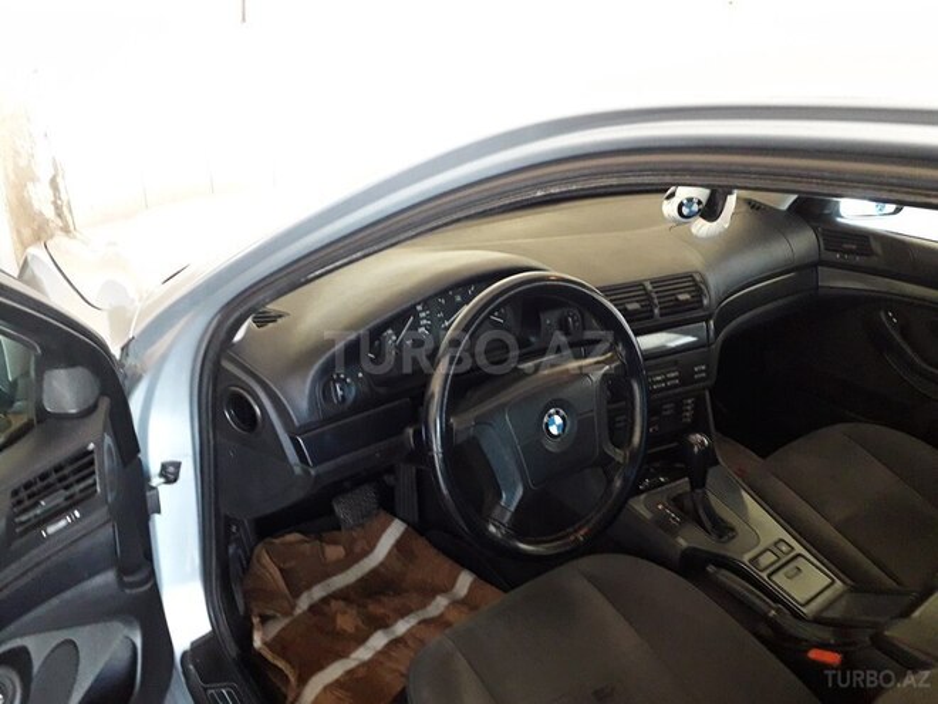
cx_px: 469
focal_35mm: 27
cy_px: 352
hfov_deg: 65.3
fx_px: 732
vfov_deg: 51.4
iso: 400
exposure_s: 1/25
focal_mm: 3.6
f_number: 1.9
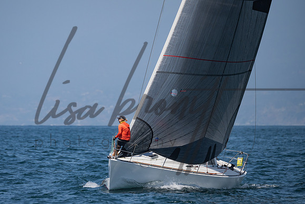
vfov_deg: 2.5
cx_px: 102
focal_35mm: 543
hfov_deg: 3.8
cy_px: 102
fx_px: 4601
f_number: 6.3
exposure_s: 1/2000
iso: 250
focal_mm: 400
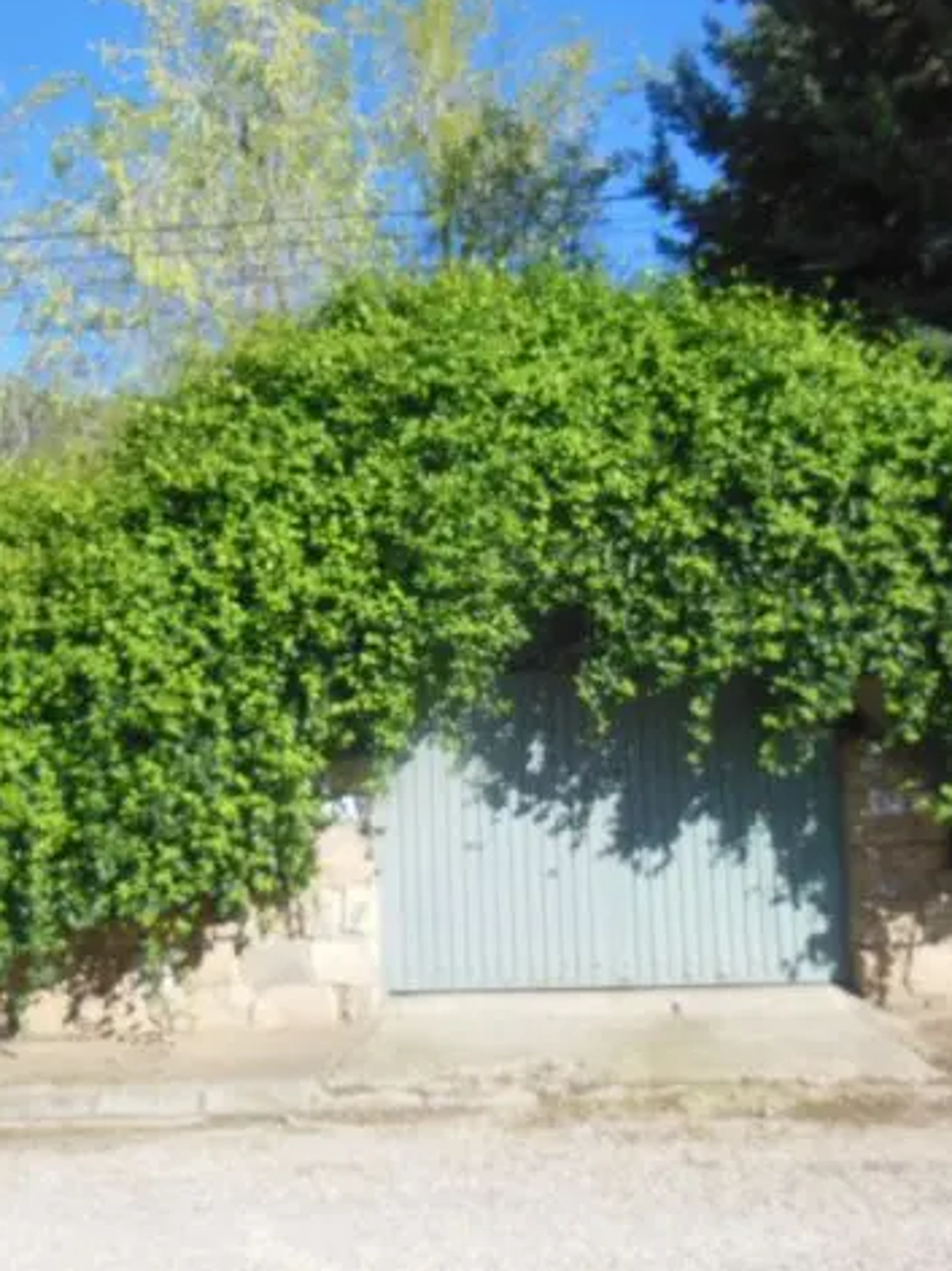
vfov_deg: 54.0
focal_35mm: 34
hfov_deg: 41.7
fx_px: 1247
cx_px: 429
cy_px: 631
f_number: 3.5
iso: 125
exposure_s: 1/640
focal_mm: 4.5
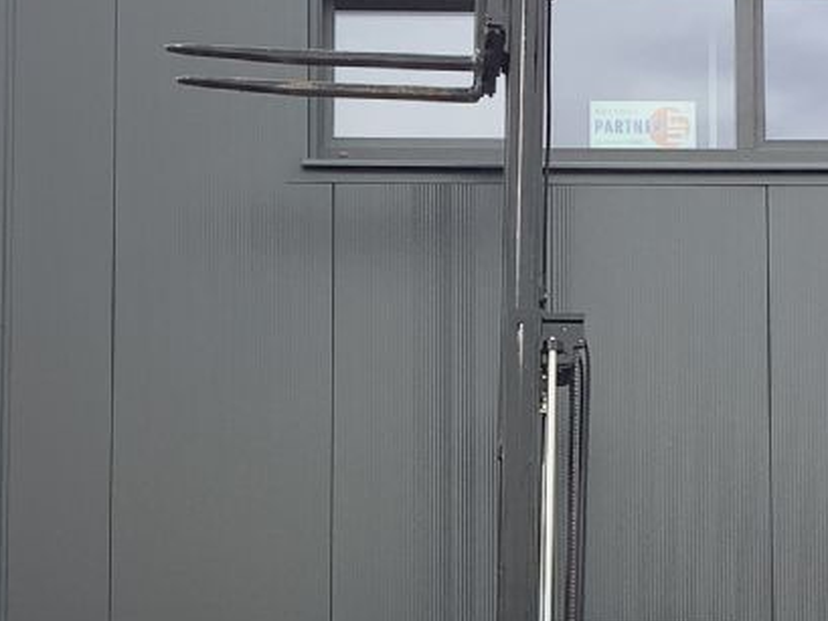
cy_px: 562
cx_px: 494
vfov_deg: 15.1
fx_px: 2321
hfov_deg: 20.2
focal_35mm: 97
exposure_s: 1/189
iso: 25
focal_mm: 3.3
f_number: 2.4
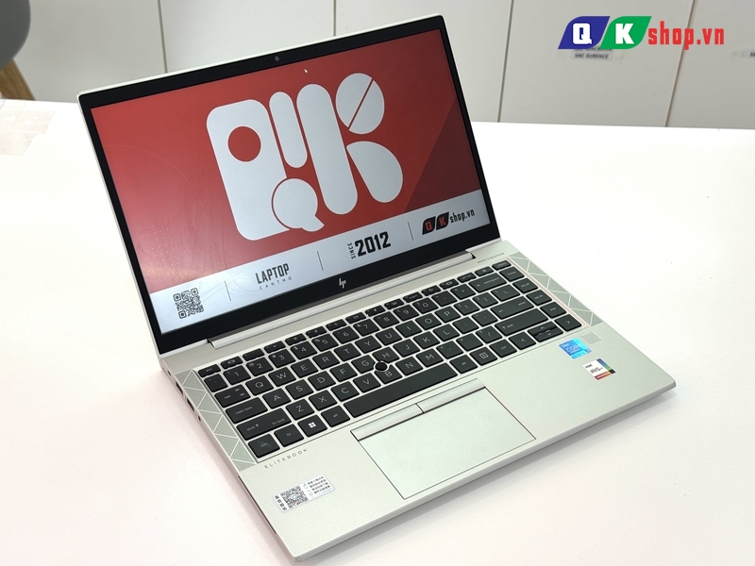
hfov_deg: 39.7
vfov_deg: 30.3
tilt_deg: -36.9
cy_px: 283
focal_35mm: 48
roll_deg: -0.4
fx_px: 1047
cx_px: 378
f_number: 1.78
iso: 64
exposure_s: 1/178
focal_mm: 6.76
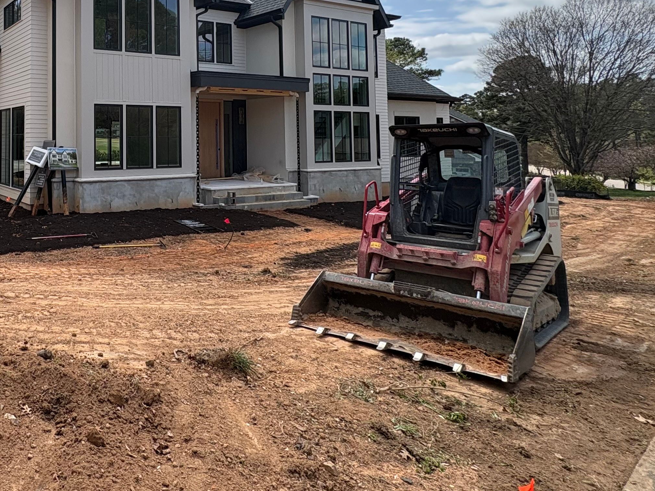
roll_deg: -2.0
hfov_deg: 56.7
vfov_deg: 47.5
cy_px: 110
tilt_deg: +4.0
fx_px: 530
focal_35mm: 28
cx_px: 93
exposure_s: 1/1256
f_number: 2.2
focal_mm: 2.22
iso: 64
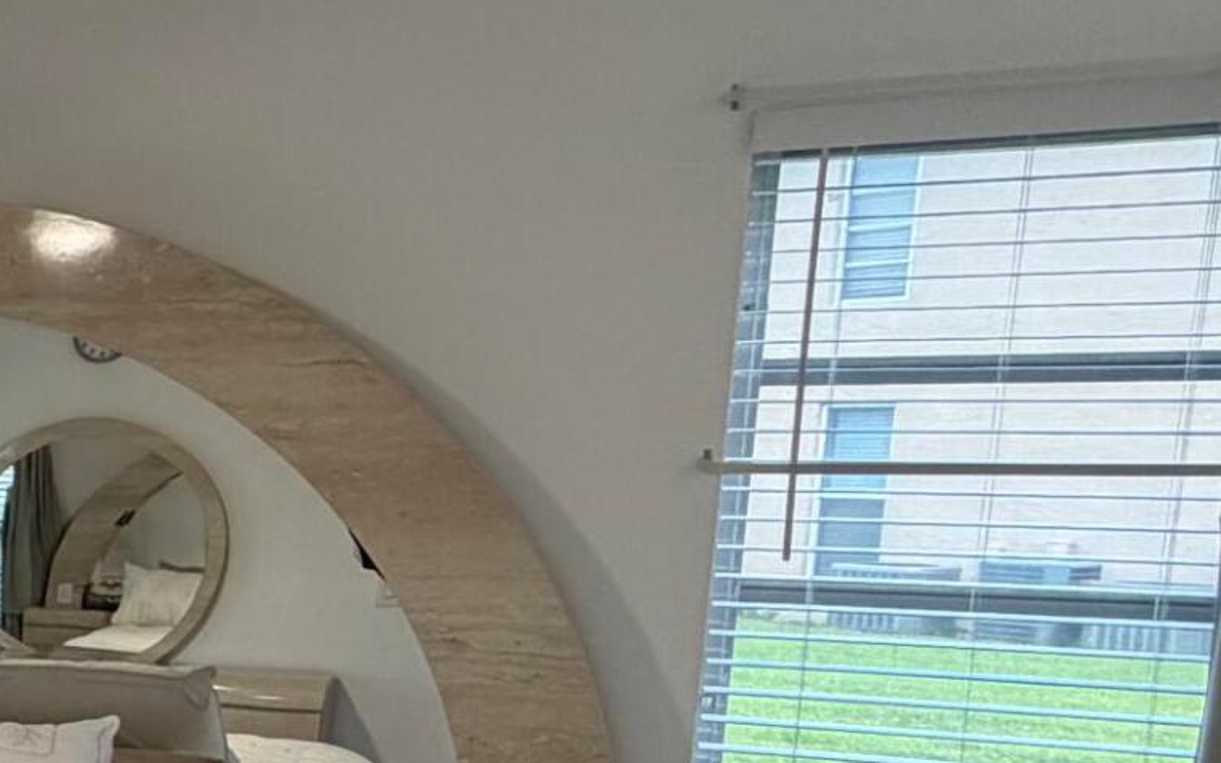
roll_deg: +0.3
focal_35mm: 56
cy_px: 646
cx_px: -751
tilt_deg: -7.3
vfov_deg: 22.7
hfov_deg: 24.7
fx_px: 1864
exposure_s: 1/120
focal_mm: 2.22
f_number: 2.2
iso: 250
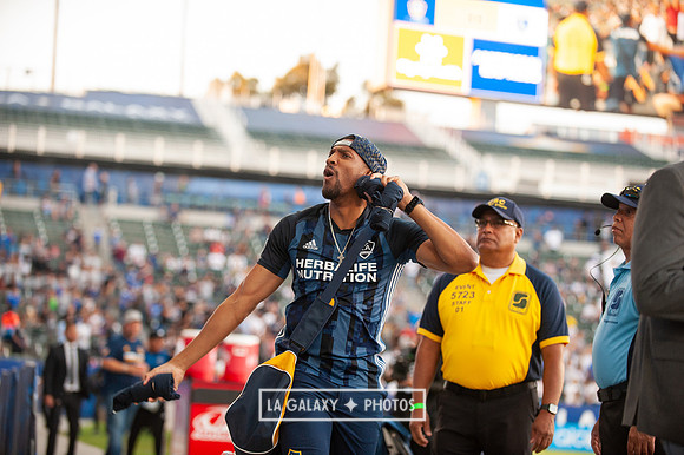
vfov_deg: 13.4
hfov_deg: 20.0
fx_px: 1937
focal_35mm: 102
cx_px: 342
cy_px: 228
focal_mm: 102
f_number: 2.8
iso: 1250
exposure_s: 1/500
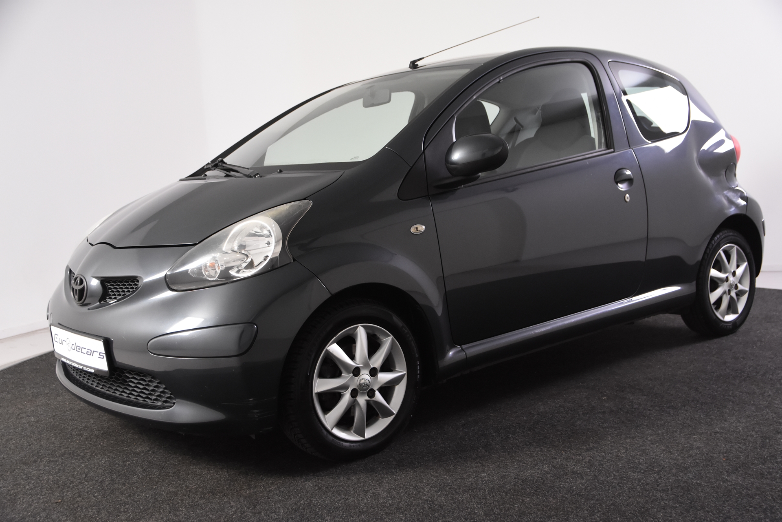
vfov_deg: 34.2
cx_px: 391
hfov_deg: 49.6
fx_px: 847
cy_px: 261
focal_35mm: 39
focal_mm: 26
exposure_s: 1/80
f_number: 4.5
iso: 1600
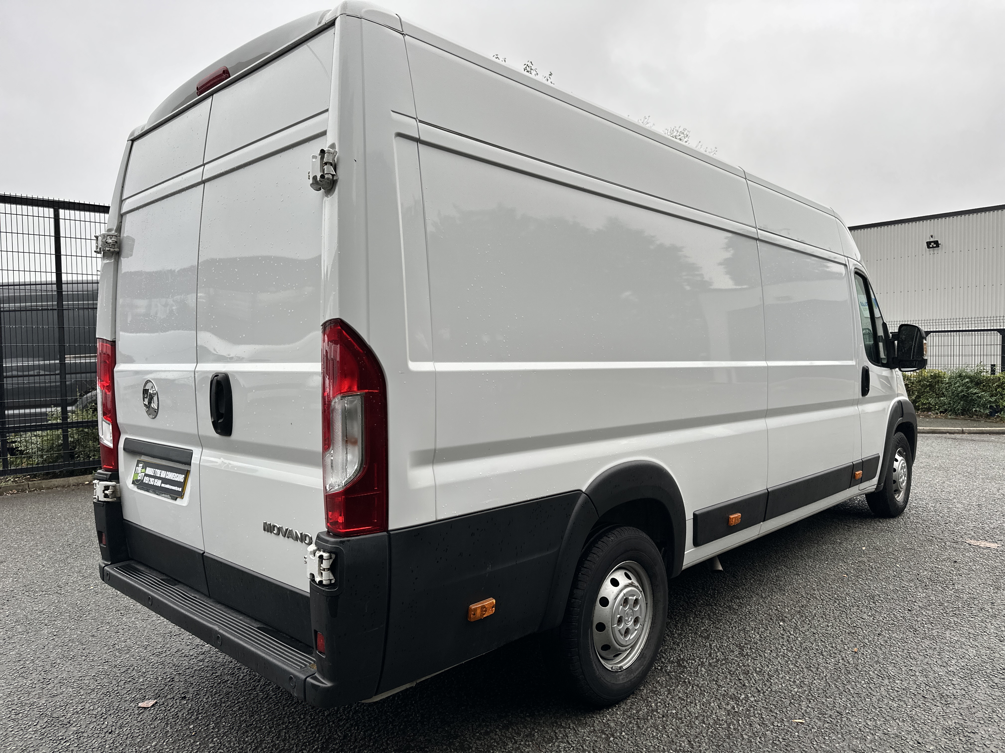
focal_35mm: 24
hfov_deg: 71.6
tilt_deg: -0.8
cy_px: 376
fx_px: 697
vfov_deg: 56.8
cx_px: 502
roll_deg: +0.6
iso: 64
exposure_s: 1/121
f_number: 1.78
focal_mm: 6.86
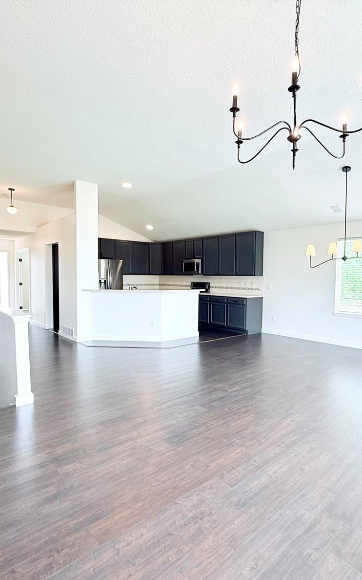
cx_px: 203
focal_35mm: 20
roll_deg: -0.5
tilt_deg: -3.1
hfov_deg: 59.5
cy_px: 292
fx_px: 316
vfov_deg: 85.1
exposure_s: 1/120
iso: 100
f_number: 2.2
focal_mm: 2.22
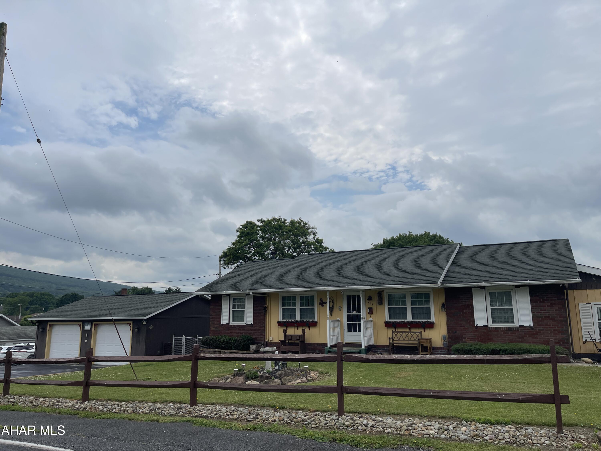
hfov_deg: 69.4
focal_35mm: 25
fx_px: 434
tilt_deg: +8.4
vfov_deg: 54.9
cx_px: 300
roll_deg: +0.1
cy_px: 226
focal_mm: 5.1
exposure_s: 1/8547
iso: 32
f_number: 1.6
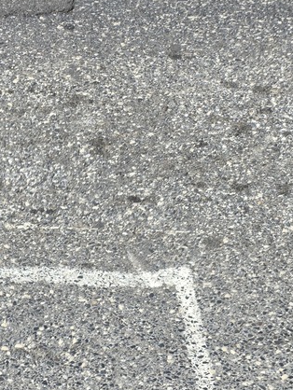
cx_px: -59
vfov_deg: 24.2
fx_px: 744
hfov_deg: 20.8
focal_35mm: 66
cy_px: 555
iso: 25
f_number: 1.8
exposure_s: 1/652
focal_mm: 5.4
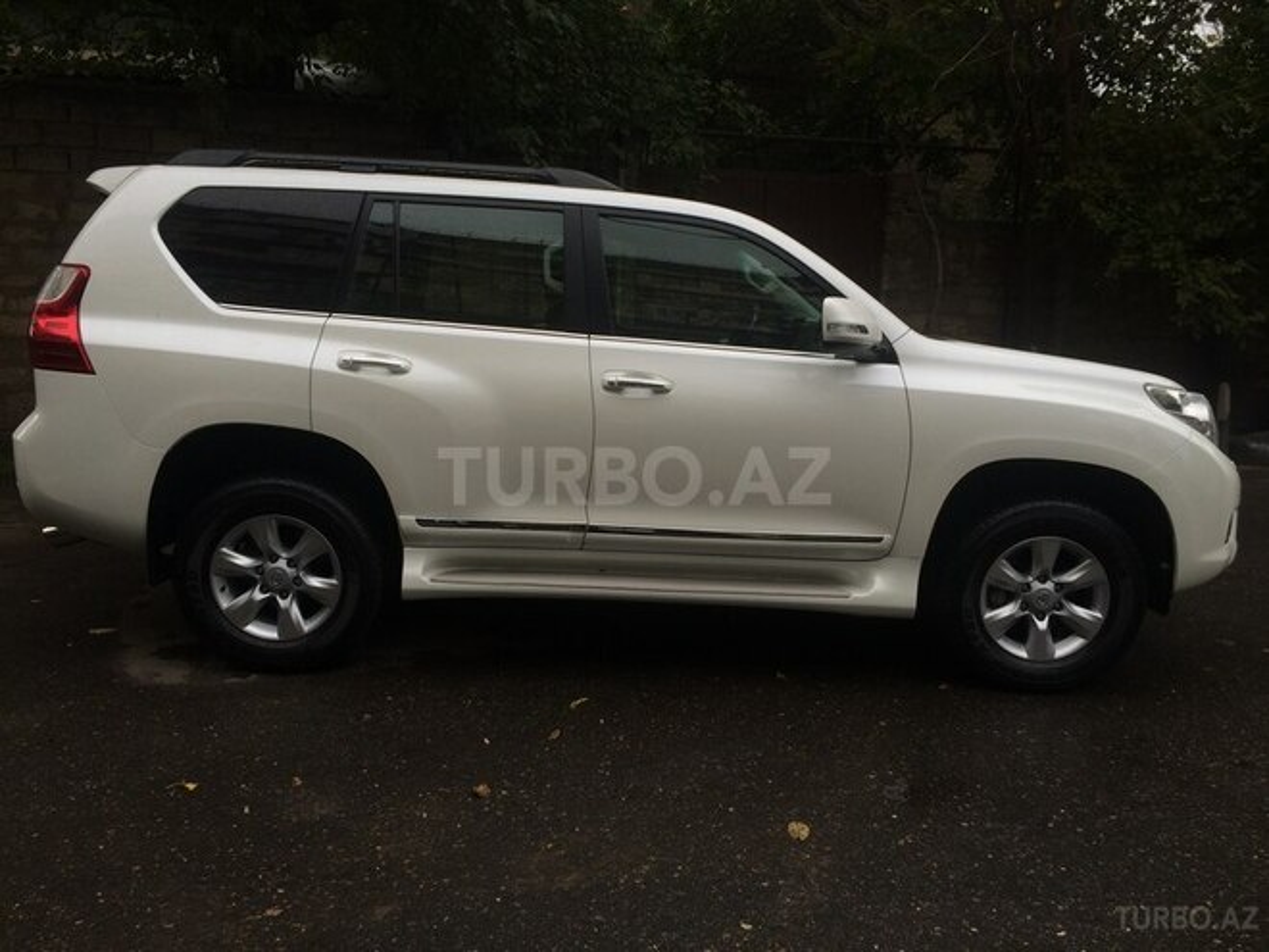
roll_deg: -0.7
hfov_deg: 61.7
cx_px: 634
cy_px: 476
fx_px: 1063
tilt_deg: -11.6
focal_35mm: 29
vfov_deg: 48.2
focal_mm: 4.15
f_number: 2.2
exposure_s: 1/218
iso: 32
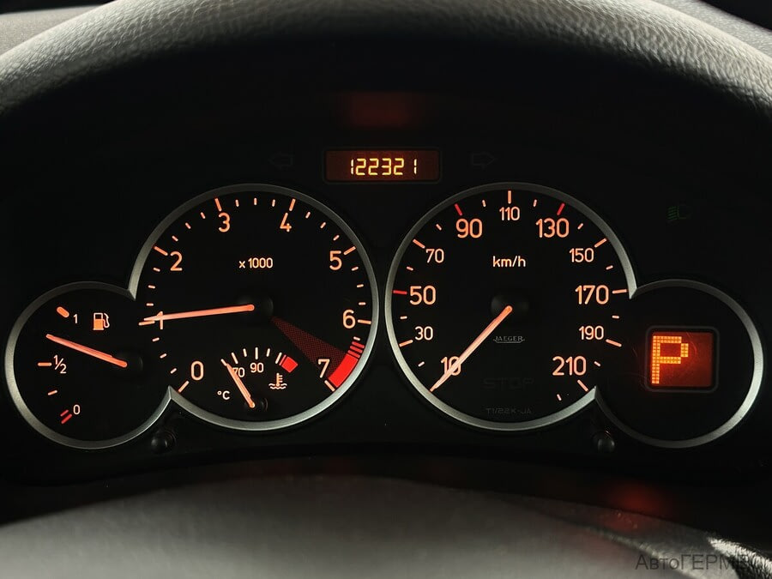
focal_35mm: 48
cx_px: 386
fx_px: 1070
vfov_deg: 30.3
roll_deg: -0.3
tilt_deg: -21.9
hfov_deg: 39.7
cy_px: 290
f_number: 1.78
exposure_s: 1/33
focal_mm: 6.86
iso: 250
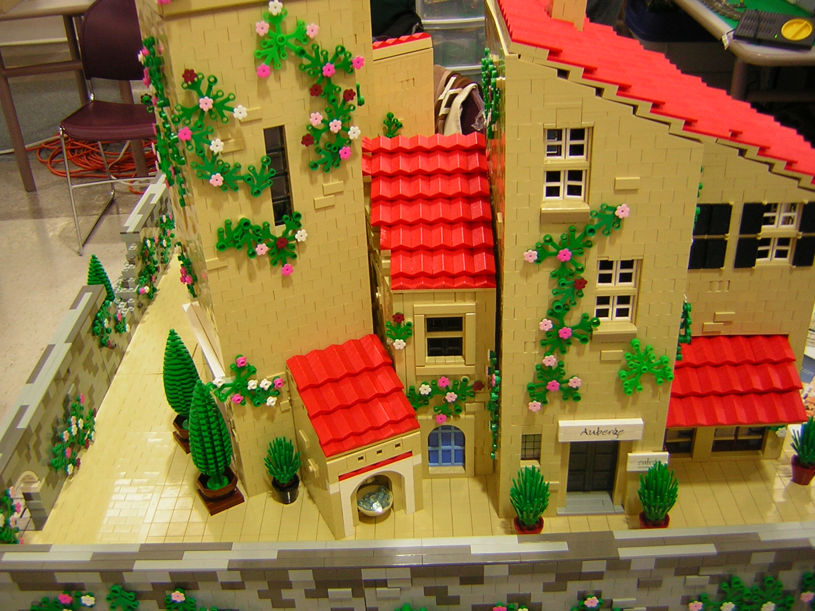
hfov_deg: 51.4
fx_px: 848
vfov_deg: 39.7
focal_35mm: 36
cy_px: 306
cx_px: 408
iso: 50
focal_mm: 4.7
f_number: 2.6
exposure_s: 1/7
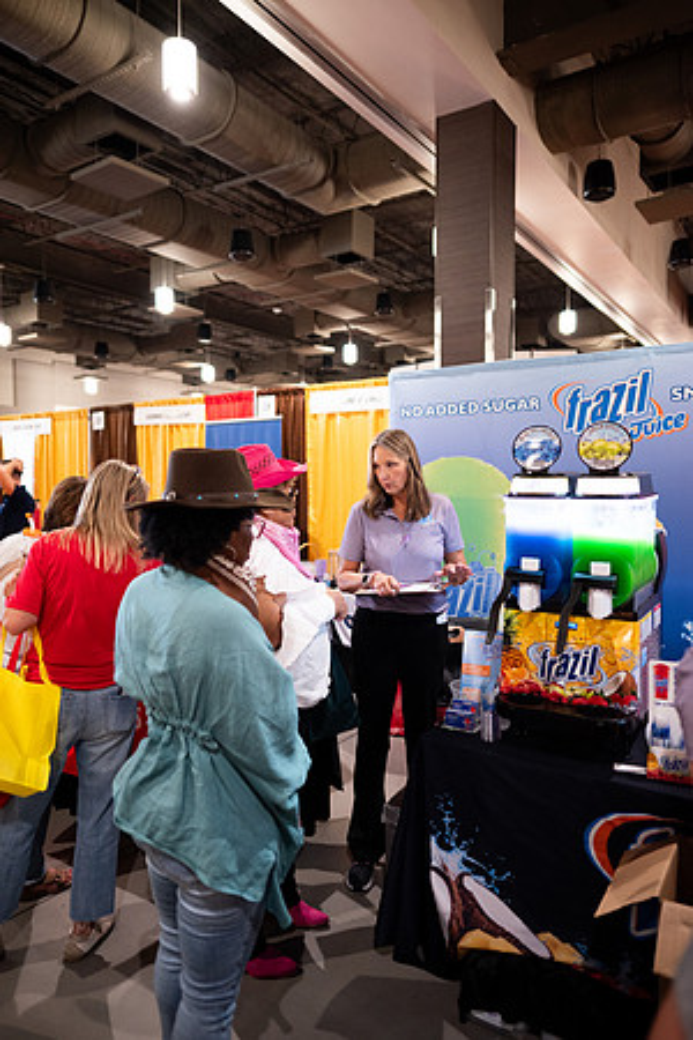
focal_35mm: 24
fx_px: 693
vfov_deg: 73.7
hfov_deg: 53.1
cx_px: 346
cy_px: 520
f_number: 1.8
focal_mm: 24
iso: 1250
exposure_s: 1/200
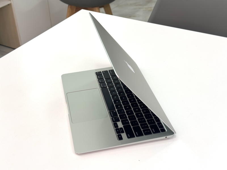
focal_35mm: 48
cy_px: 85
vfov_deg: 30.3
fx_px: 315
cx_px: 114
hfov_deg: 39.7
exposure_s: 1/210
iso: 64
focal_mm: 6.76
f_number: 1.78
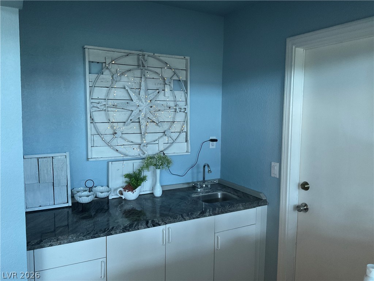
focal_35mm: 29
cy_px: 140
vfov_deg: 48.2
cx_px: 187
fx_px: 313
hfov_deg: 61.7
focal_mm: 3
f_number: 1.8
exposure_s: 1/60
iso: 125
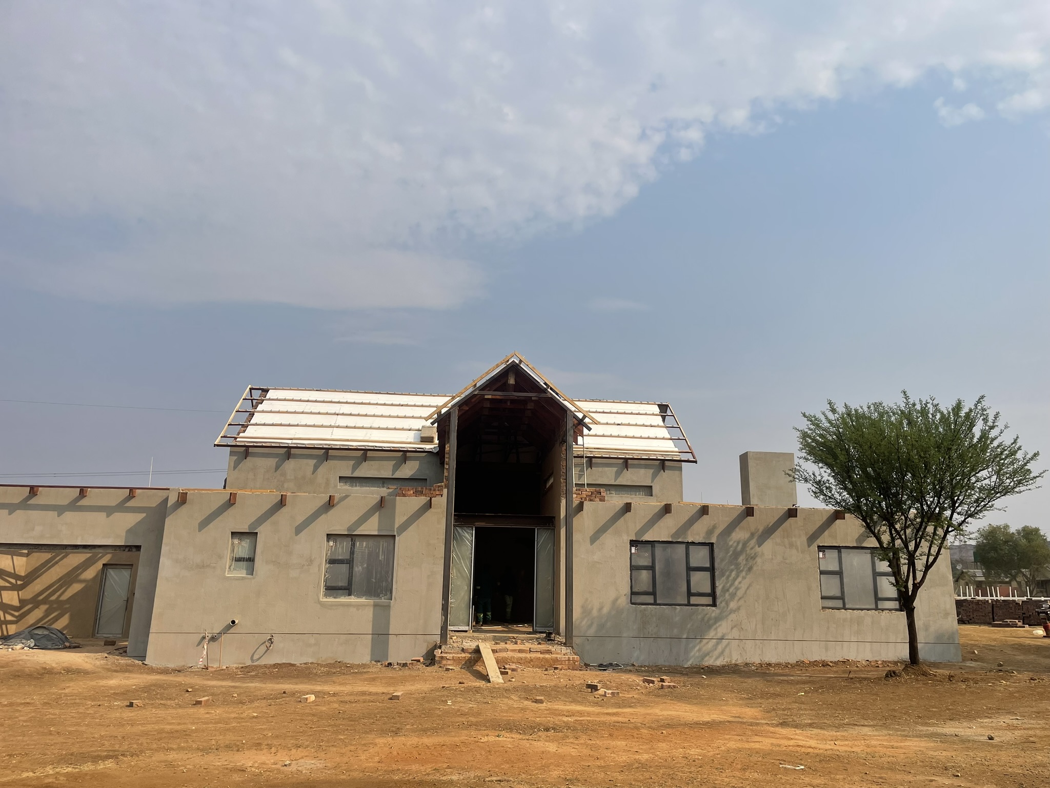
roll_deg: -0.5
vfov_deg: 53.1
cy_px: 394
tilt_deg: +13.1
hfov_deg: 67.3
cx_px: 525
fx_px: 789
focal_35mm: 26
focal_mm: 4.2
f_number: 1.6
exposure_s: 1/4464
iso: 32
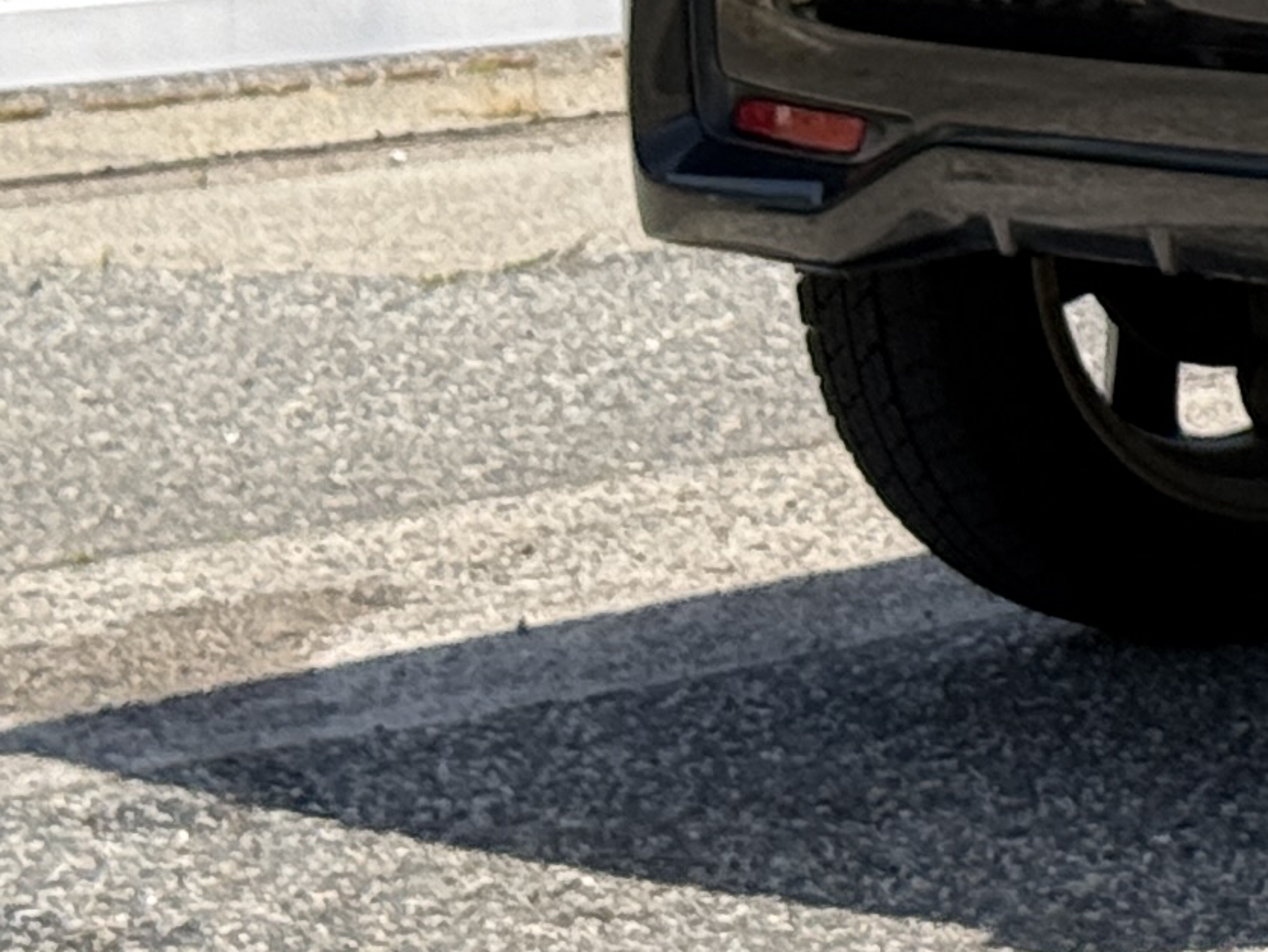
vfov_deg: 6.3
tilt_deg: +0.7
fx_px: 8501
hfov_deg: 7.9
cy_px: -801
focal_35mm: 232
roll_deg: +1.1
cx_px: 2988
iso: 100
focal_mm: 6.76
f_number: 1.78
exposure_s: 1/3378
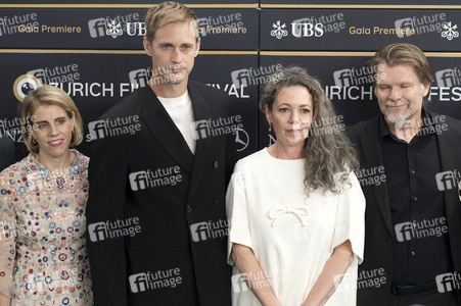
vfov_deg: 14.5
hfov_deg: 21.6
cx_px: 230
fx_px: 1208
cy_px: 153
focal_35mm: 94
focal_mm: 92
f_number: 4.5
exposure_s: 1/200
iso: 400
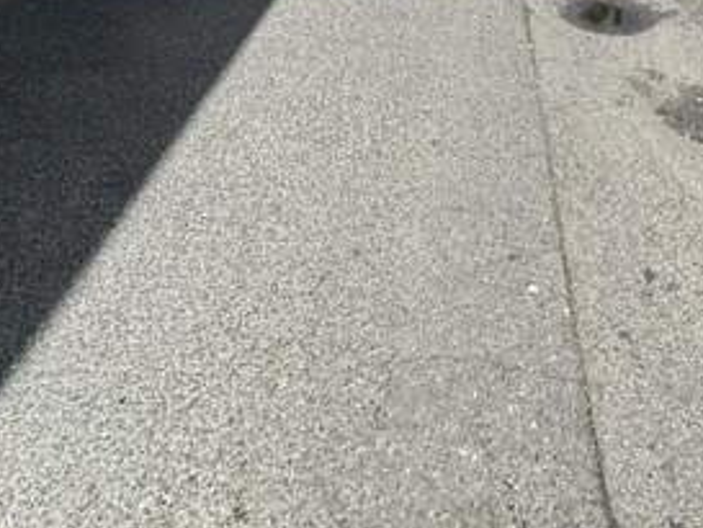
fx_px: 833
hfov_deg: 44.4
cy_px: -242
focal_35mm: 41
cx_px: 515
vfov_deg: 26.5
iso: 50
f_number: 2.2
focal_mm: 2.22
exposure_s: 1/1748
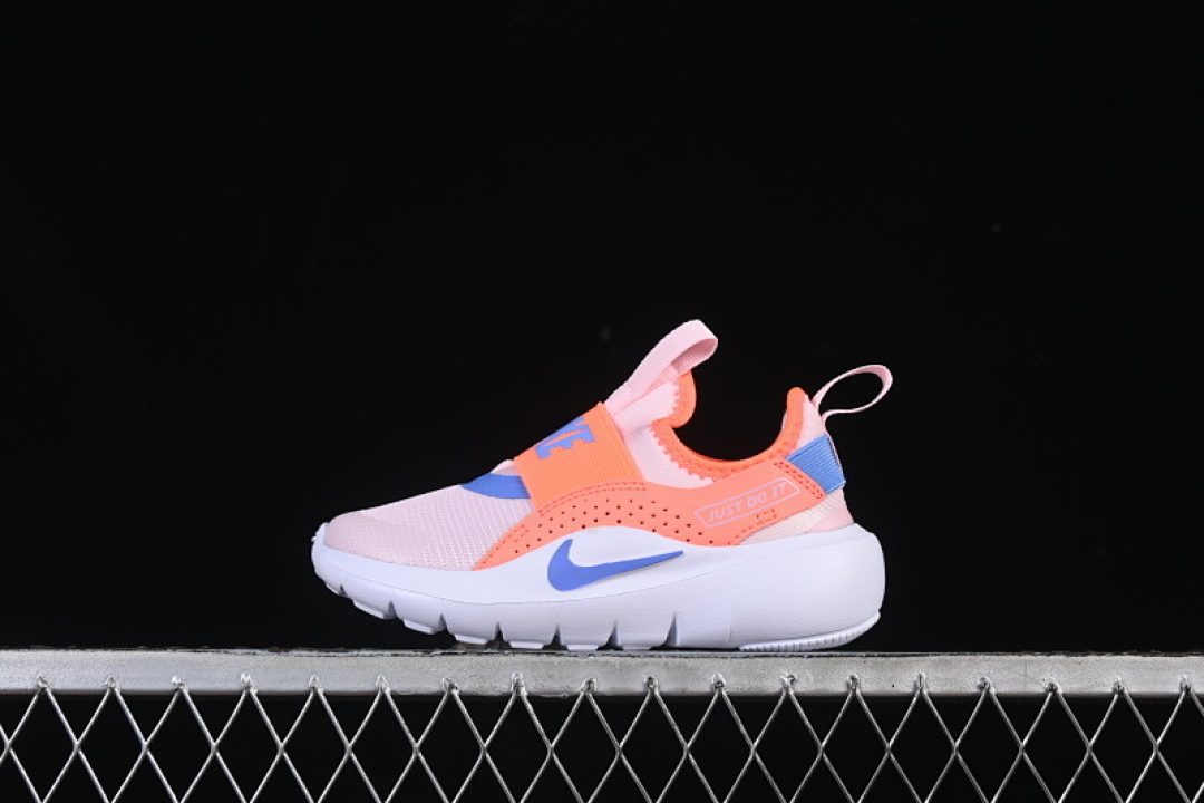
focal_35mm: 75
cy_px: 402
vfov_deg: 18.2
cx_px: 602
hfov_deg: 27.0
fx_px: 2508
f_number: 8
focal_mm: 50
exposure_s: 1/80
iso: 160
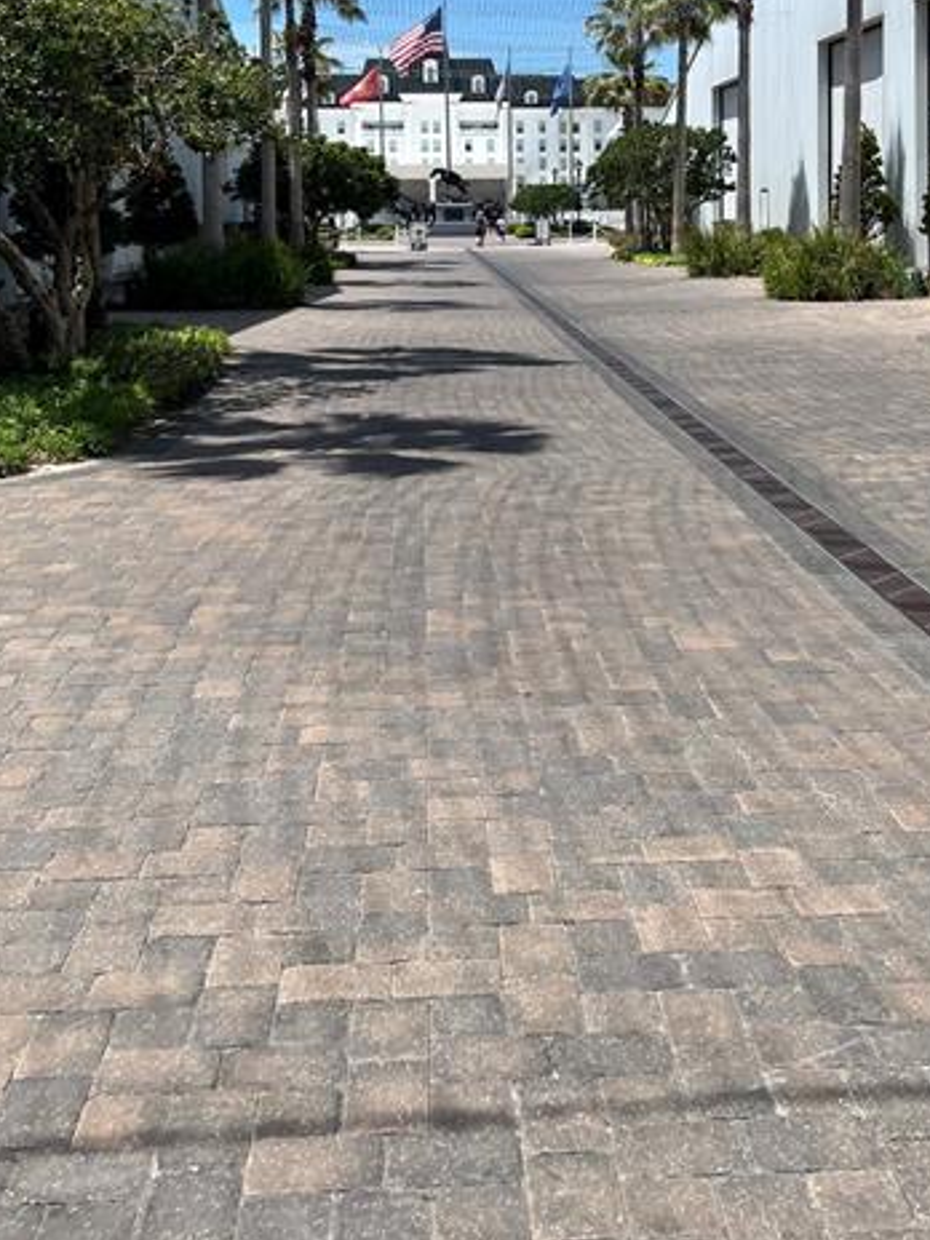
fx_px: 1540
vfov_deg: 42.5
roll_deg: +1.0
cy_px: 310
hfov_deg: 33.5
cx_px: 540
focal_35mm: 43
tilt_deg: -2.4
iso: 50
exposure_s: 1/4310
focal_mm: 5.1
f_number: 1.6
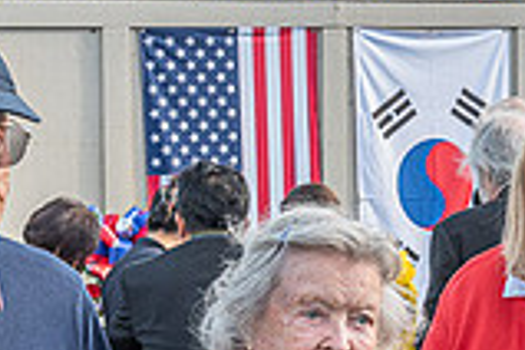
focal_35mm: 118
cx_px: 360
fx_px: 1721
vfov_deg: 11.5
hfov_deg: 17.3
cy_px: 362
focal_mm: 28
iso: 500
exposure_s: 1/200
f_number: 7.1
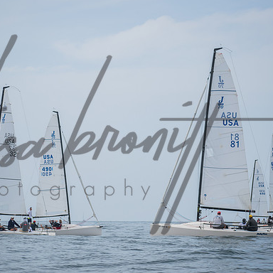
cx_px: 119
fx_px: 1633
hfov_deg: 9.6
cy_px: 136
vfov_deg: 9.6
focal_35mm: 183
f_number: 4.8
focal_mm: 95
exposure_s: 1/1000
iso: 100
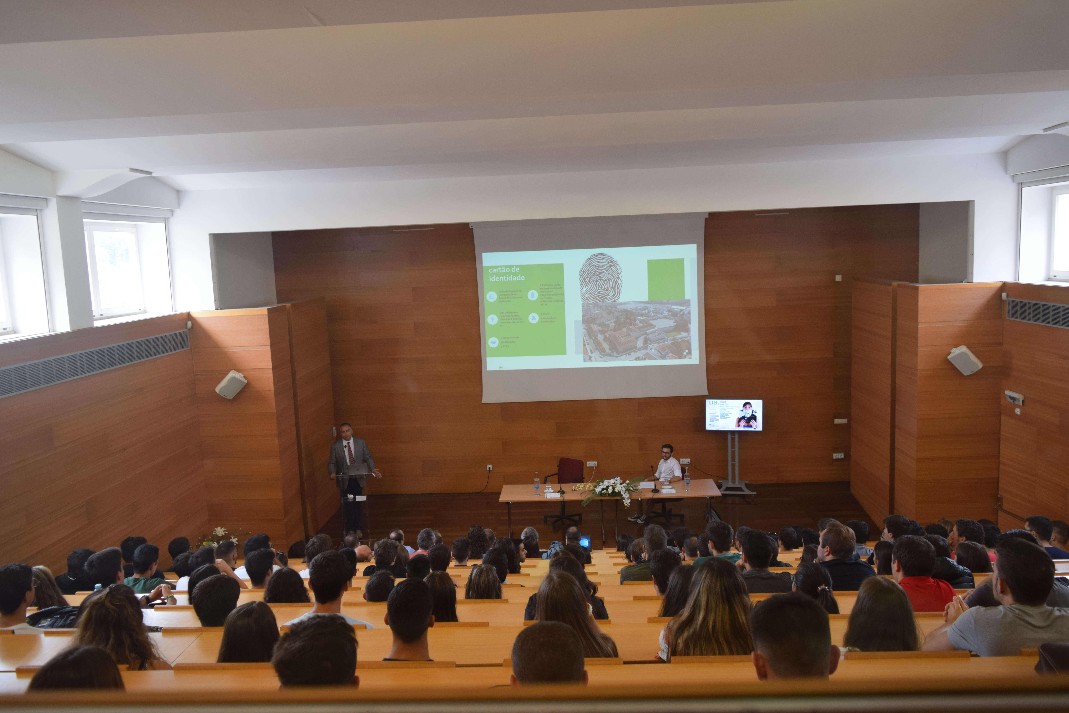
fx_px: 802
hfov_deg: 67.4
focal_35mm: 27
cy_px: 356
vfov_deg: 47.9
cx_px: 534
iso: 720
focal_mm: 18
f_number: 4
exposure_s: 1/60
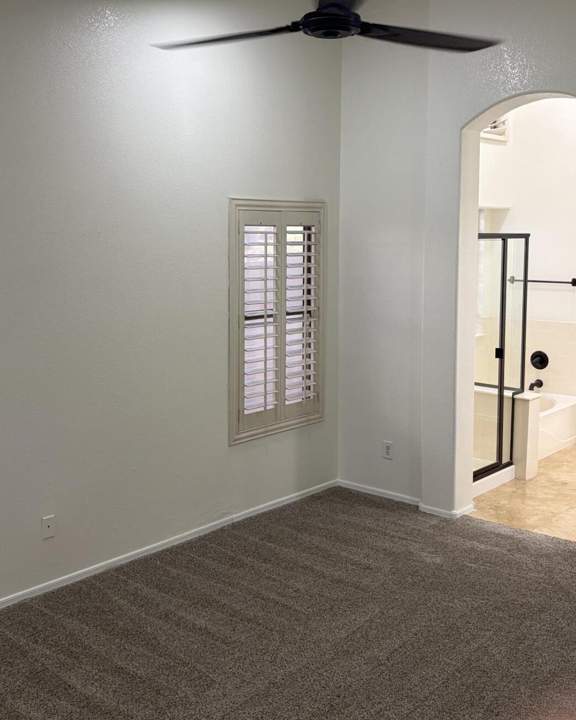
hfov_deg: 38.2
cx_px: 264
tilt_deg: -3.6
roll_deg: +0.1
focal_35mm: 39
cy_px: 296
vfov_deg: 46.6
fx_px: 831
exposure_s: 1/60
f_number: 1.6
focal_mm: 5.96
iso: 64
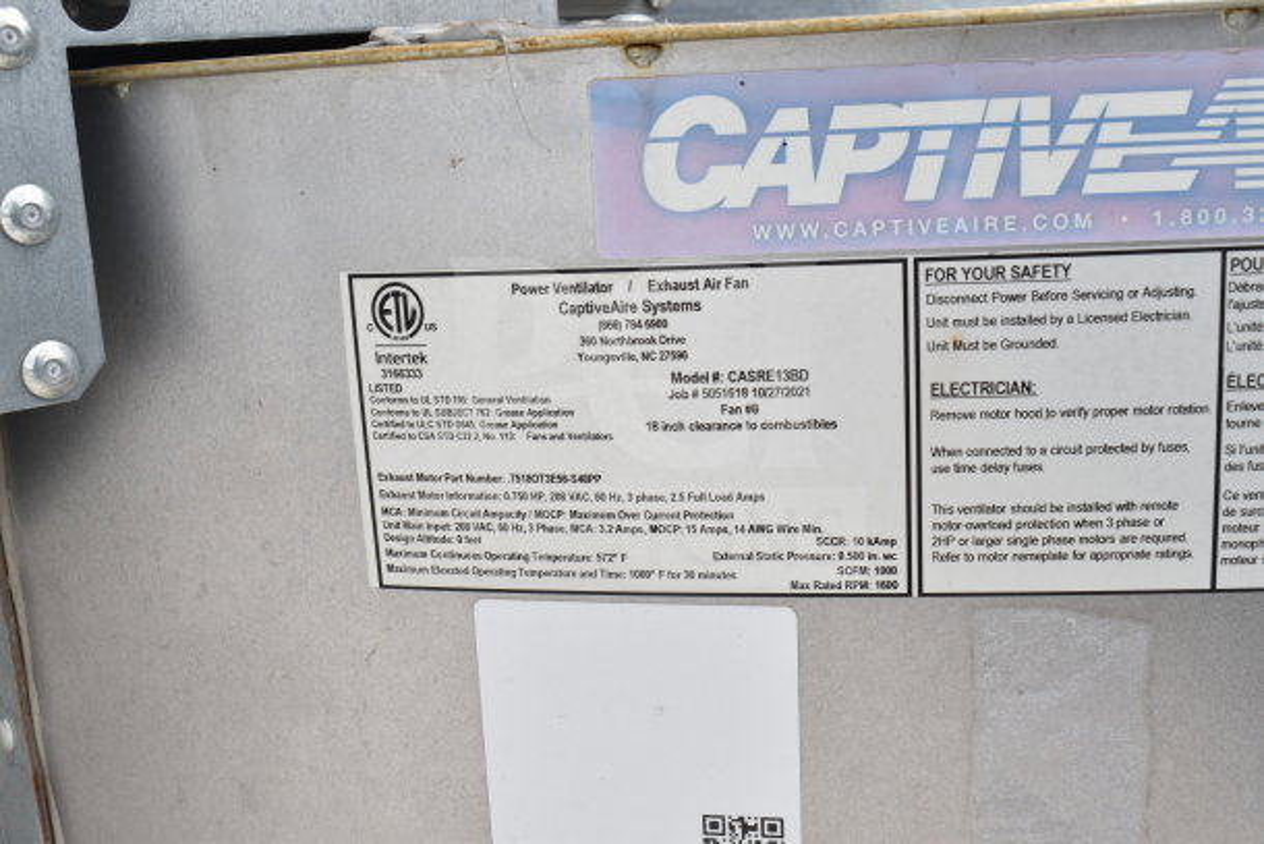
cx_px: 632
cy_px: 422
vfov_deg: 31.9
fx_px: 1475
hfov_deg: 46.4
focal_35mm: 42
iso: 200
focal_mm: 28
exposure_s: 1/200
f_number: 7.1
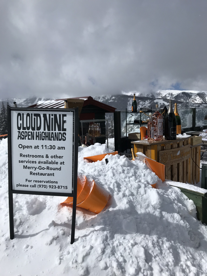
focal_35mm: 28
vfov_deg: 63.4
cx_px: 104
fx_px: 223
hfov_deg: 49.7
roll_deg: +1.8
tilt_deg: -5.2
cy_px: 138
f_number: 1.8
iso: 20
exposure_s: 1/10638
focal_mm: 3.99
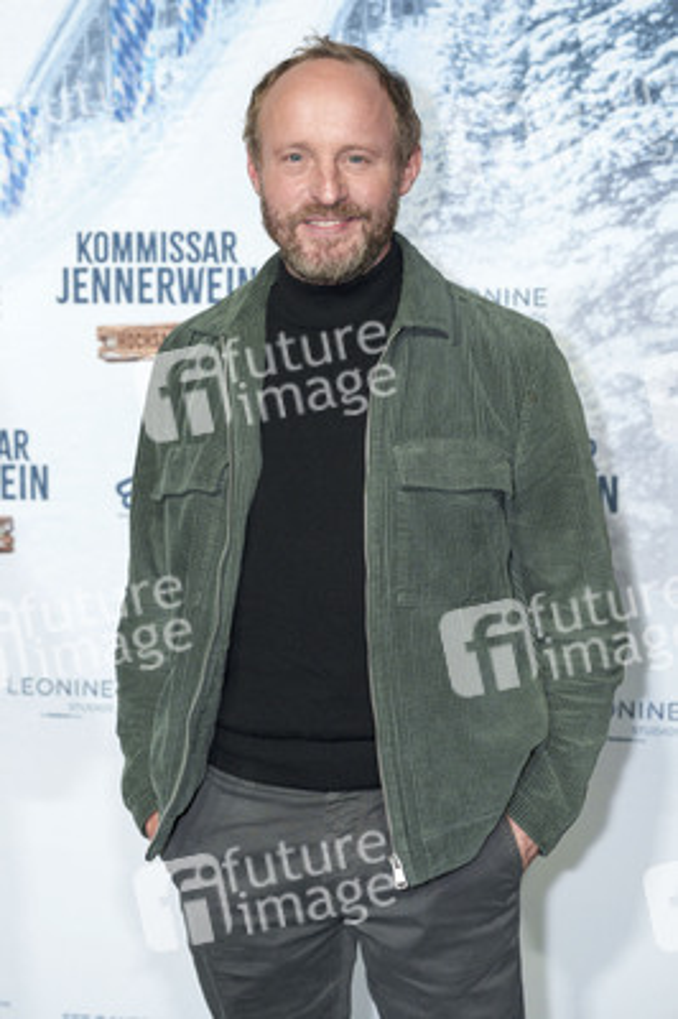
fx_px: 1981
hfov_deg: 19.4
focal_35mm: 70
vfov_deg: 28.9
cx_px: 339
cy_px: 510
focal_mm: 70
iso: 800
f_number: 4.5
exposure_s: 1/250
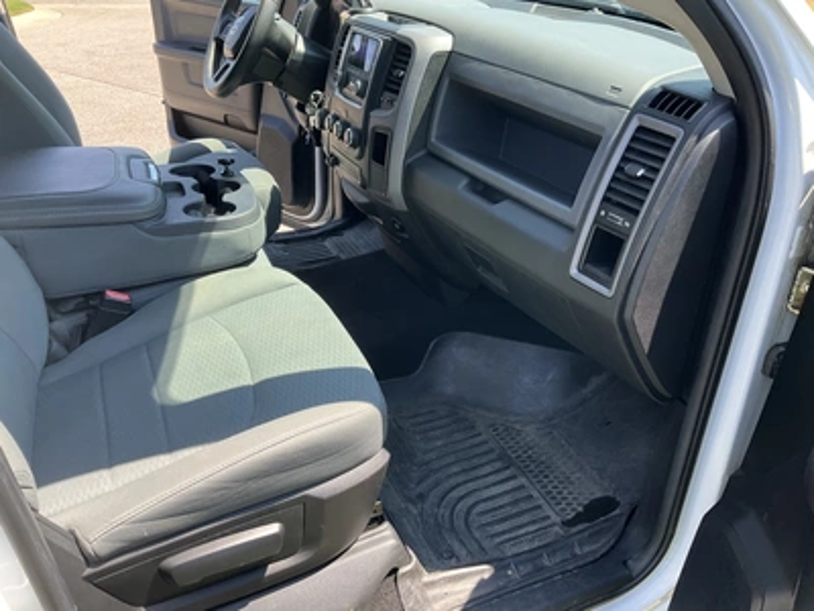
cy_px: 306
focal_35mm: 29
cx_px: 407
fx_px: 682
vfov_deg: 48.2
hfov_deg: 61.7
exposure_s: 1/197
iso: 20
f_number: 1.8
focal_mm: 3
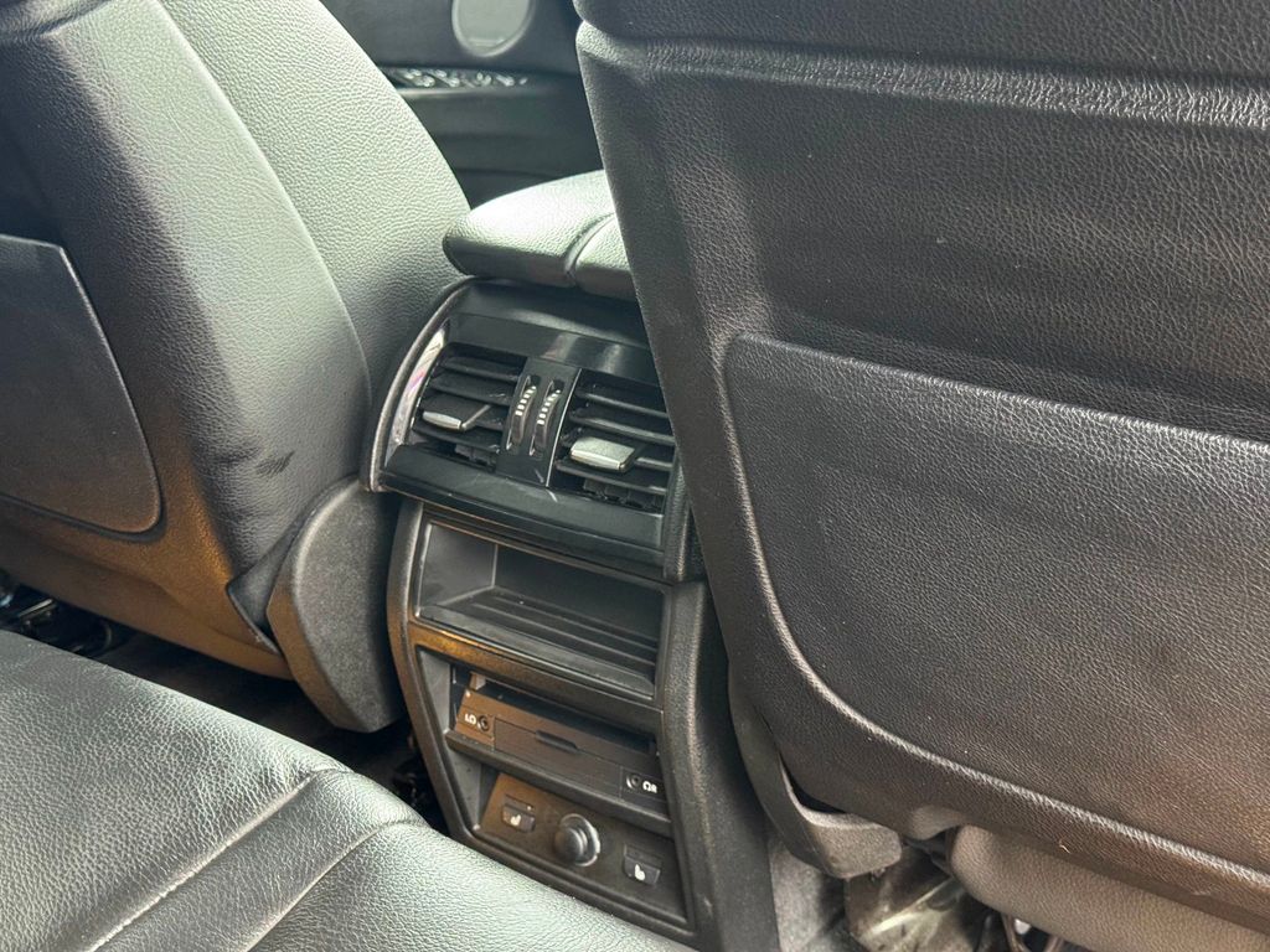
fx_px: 1761
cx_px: 635
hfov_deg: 39.7
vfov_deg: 30.3
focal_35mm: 48
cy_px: 476
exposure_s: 1/40
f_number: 1.78
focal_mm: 6.76
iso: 500
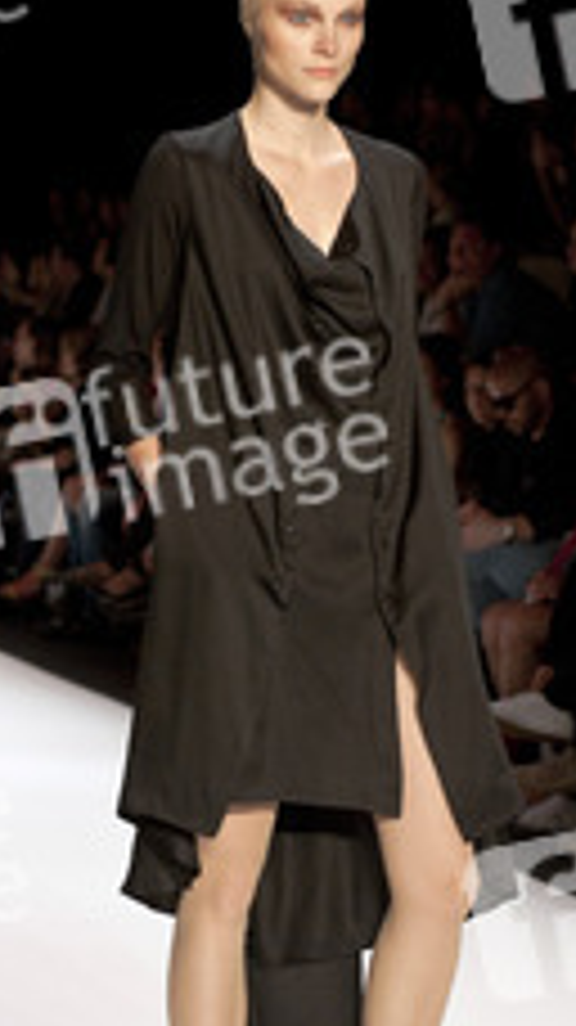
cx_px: 288
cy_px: 670
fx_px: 4296
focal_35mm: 158
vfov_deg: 13.6
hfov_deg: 7.7
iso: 1600
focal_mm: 86
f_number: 7.1
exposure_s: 1/250
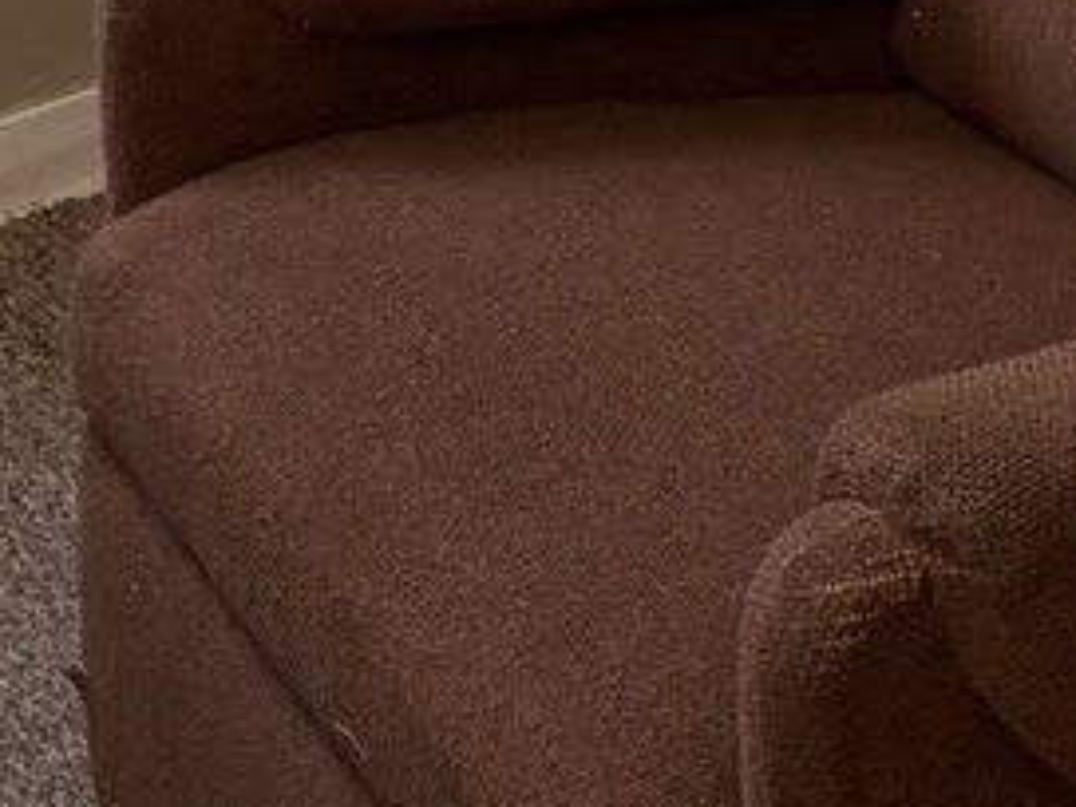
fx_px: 3948
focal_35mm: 127
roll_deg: +3.2
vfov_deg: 10.4
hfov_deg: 15.5
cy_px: -957
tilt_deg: -10.8
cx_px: 435
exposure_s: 1/175
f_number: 1.78
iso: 200
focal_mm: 6.76
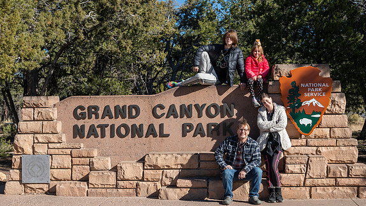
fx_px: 514
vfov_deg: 22.6
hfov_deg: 39.1
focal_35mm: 53
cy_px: 116
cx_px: 207
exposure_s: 1/1000
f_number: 8
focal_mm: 42
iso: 400
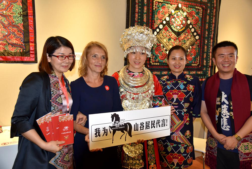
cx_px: 126
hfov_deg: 61.9
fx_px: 210
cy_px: 84
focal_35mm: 30
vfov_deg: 43.7
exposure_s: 1/80
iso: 800
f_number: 4.5
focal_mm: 30
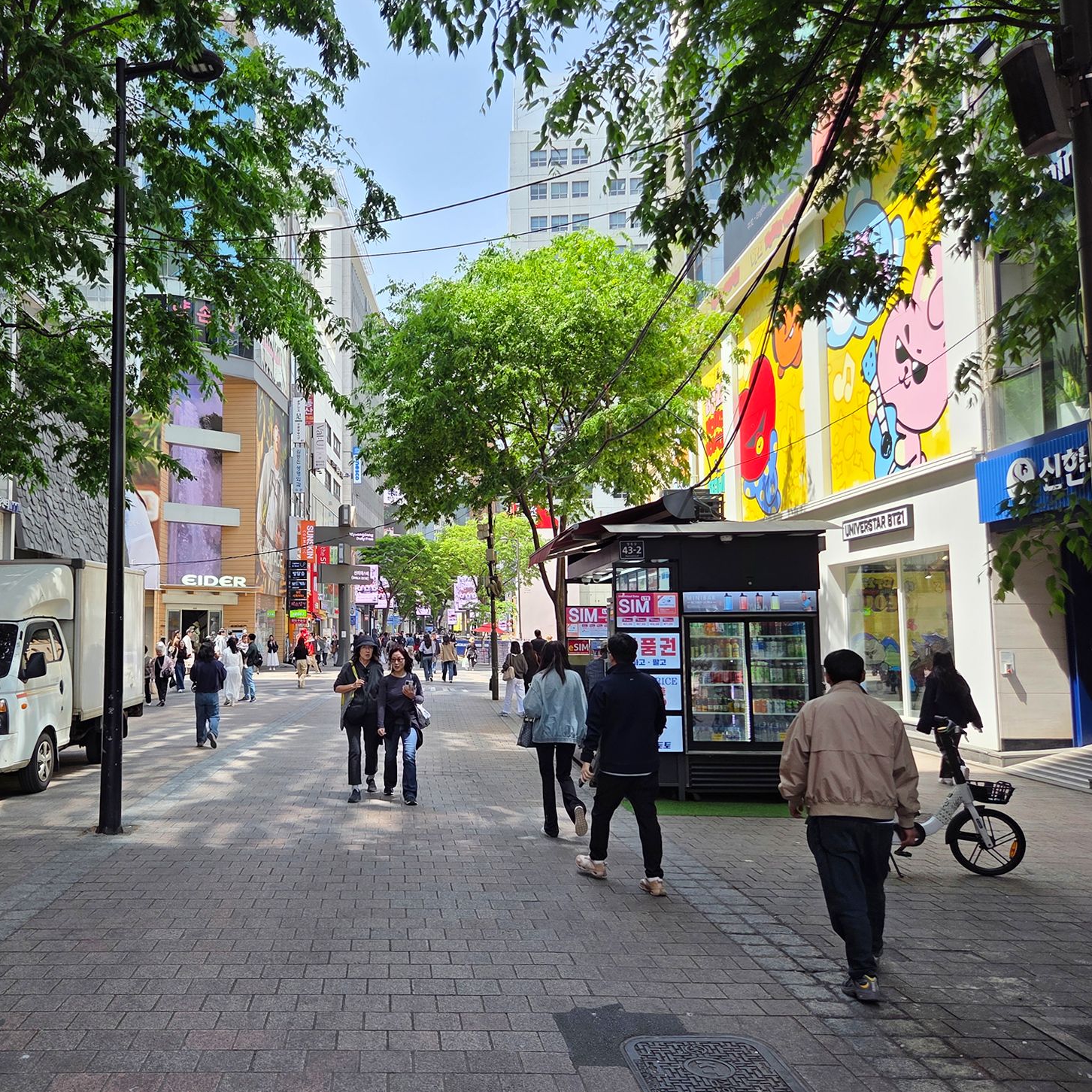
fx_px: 999
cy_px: 535
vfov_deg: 57.3
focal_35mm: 28
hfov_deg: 56.3
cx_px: 378
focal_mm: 5.4
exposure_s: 1/1064
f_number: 1.8
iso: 40
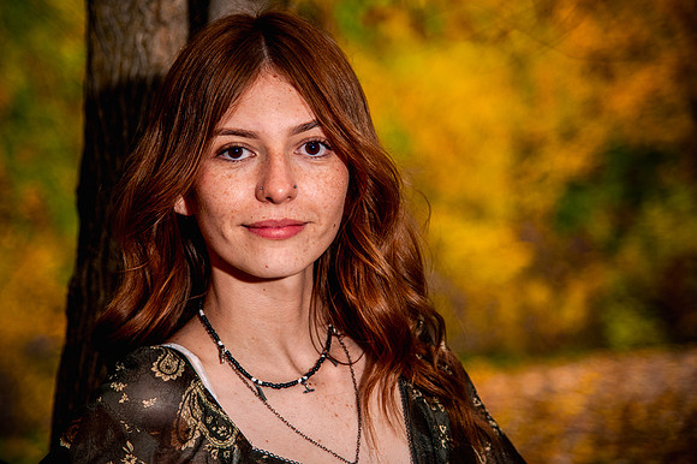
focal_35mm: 119
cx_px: 283
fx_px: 2301
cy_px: 232
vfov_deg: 11.5
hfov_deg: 17.2
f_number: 4
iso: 640
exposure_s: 1/160
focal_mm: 100
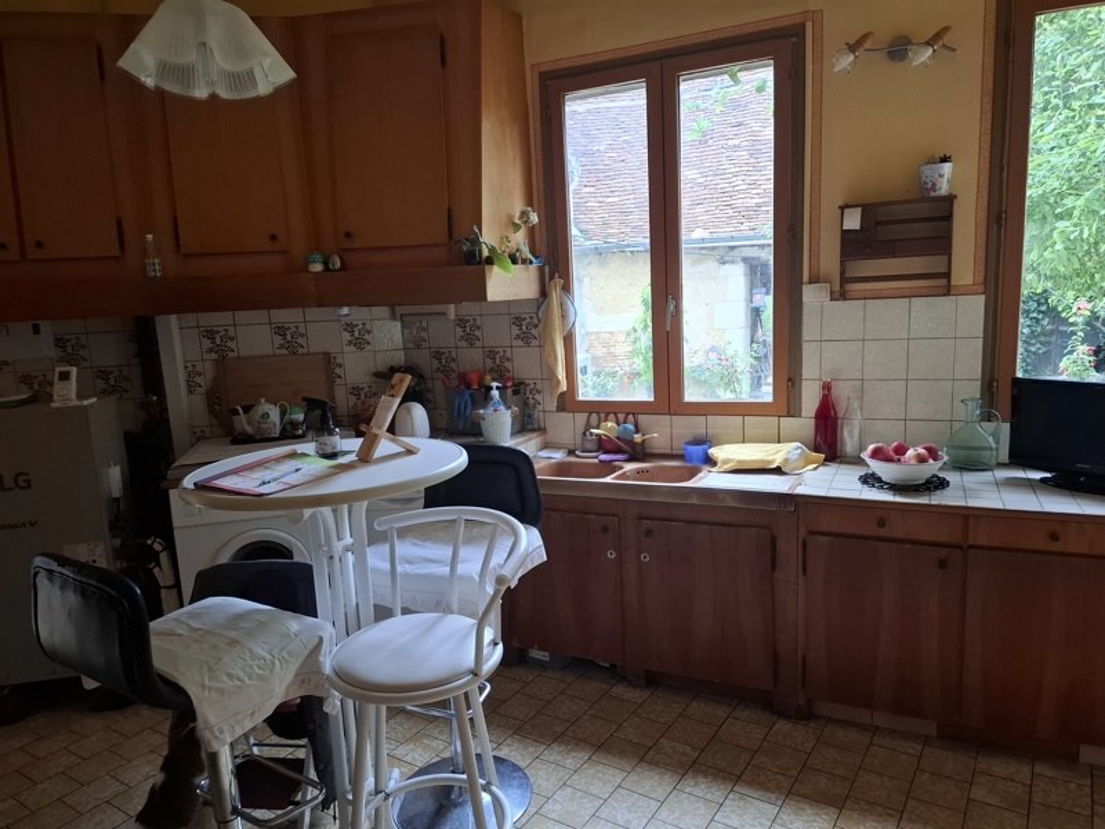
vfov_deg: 58.9
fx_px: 734
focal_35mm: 23
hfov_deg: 73.9
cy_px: 414
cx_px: 552
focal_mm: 5.54
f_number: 1.8
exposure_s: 1/60
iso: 200
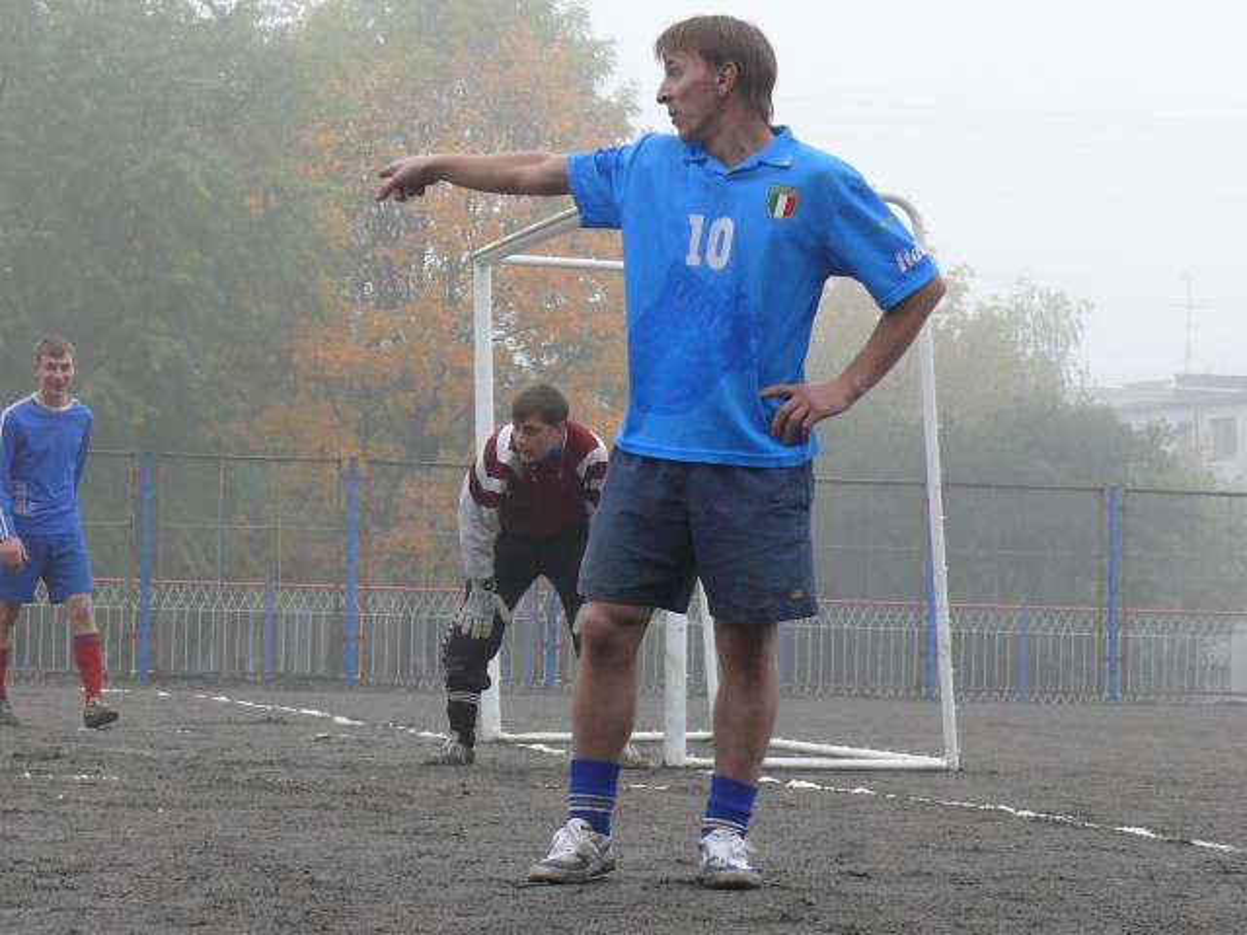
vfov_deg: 13.5
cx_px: 624
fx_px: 3963
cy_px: 468
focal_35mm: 110
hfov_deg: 17.9
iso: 200
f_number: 3.2
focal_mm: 14
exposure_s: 1/200
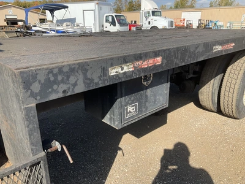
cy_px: 92
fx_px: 205
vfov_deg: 48.2
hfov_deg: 61.7
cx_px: 122
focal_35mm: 29
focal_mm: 3
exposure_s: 1/898
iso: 25
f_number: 1.8
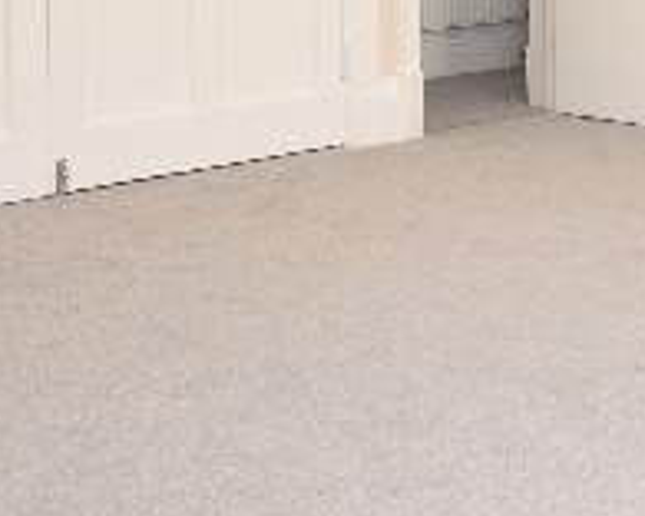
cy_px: -144
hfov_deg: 24.4
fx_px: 1413
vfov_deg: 19.2
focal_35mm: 74
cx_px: 662
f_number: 4.5
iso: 100
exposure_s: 1/30
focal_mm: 10
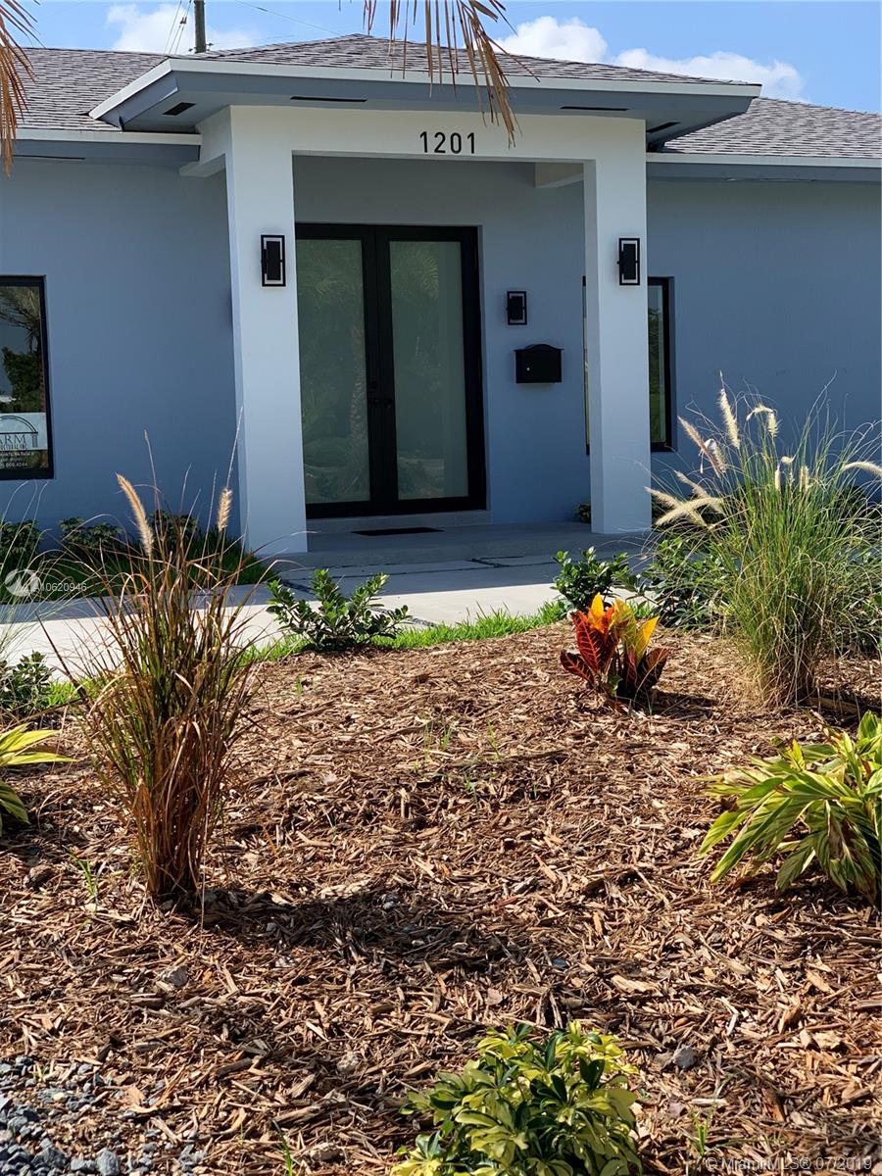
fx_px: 1767
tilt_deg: -5.0
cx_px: 441
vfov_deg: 36.8
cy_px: 588
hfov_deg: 28.0
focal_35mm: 52
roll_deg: +1.7
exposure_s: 1/623
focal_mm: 6
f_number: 2.4
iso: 16
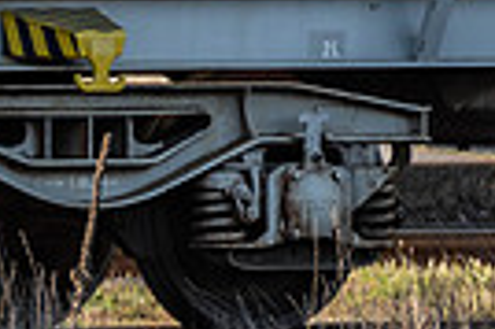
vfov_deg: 0.8
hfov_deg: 1.2
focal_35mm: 1667
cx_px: 357
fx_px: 22893
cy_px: -501
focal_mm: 290
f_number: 5.6
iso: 320
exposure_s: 1/320
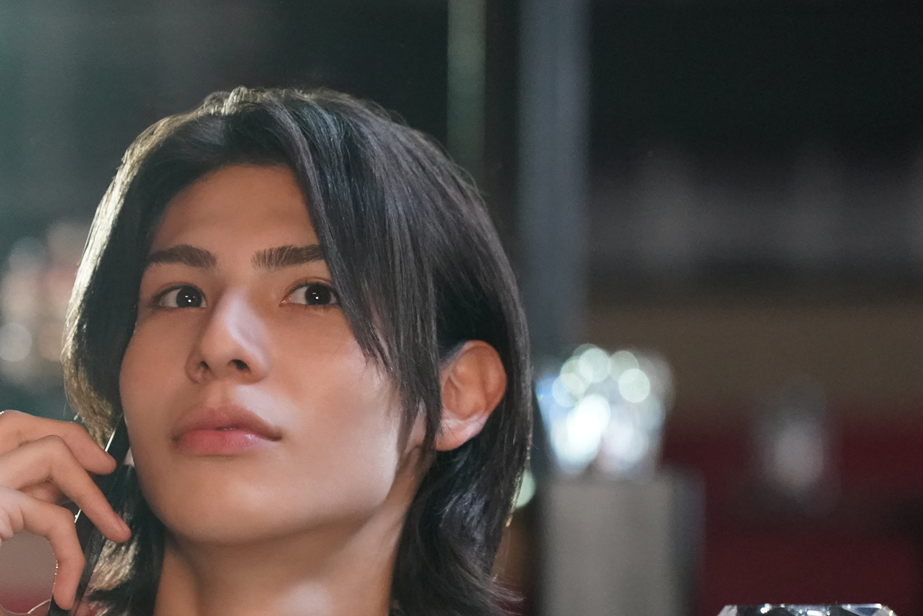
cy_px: 510
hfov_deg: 6.2
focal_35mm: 334
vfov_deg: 4.1
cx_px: 267
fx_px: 8564
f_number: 4
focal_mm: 197
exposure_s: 1/200
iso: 10000
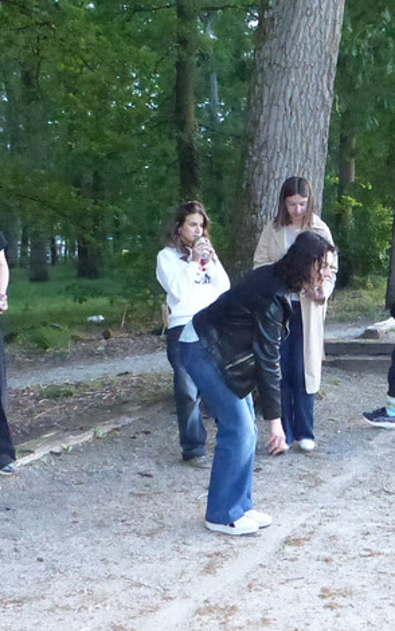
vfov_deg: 38.9
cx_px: 329
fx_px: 895
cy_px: 311
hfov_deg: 24.4
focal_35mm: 52
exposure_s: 1/125
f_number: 2.8
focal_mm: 6.4
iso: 2500
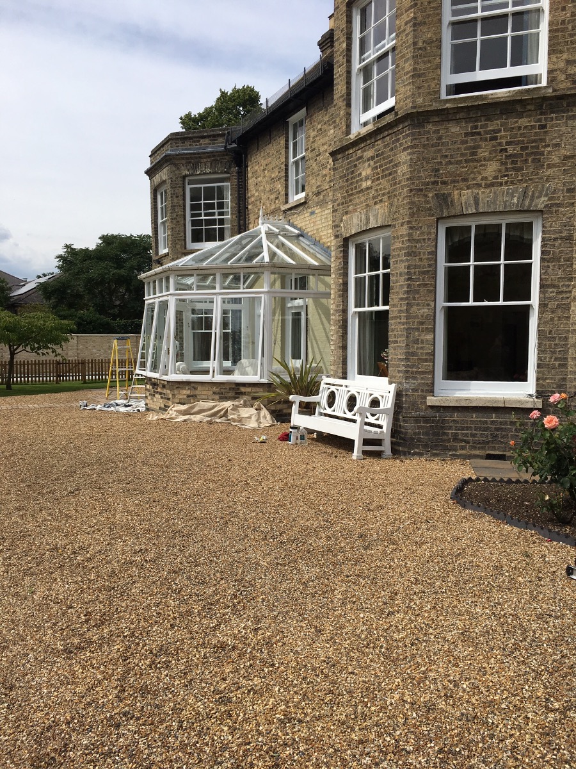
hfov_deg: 48.2
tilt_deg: -3.9
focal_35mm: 29
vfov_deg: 61.7
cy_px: 384
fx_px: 643
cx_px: 288
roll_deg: +0.0
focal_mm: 4.15
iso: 25
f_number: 2.2
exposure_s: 1/2564
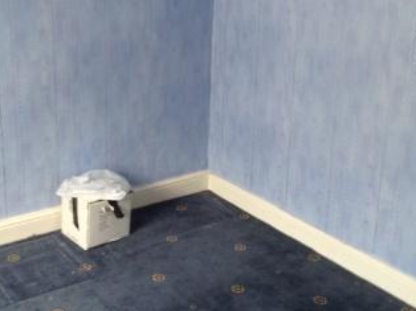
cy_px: 114
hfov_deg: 38.2
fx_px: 600
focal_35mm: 50
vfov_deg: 28.9
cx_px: 188
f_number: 2.4
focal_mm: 4.28
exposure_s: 1/15
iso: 64
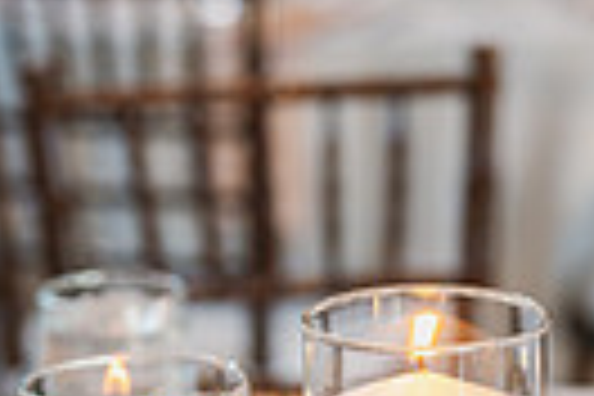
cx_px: 412
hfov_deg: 12.1
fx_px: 2805
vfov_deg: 7.9
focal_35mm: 170
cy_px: 639
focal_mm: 50
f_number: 2.8
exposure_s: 1/50
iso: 160
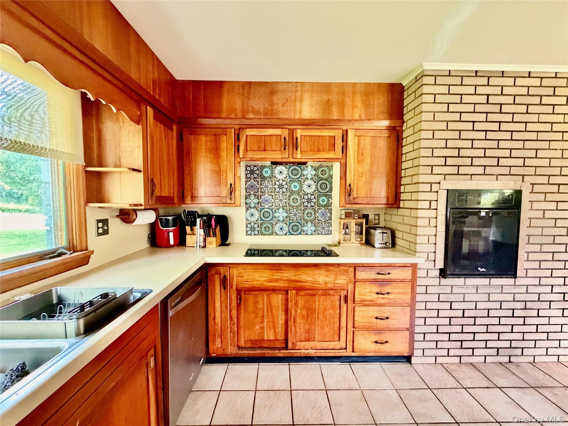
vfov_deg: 85.7
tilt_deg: -3.2
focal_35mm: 14
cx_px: 284
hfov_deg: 102.1
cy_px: 213
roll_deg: +0.1
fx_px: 230
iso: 800
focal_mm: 2.22
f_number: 2.2
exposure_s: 1/60
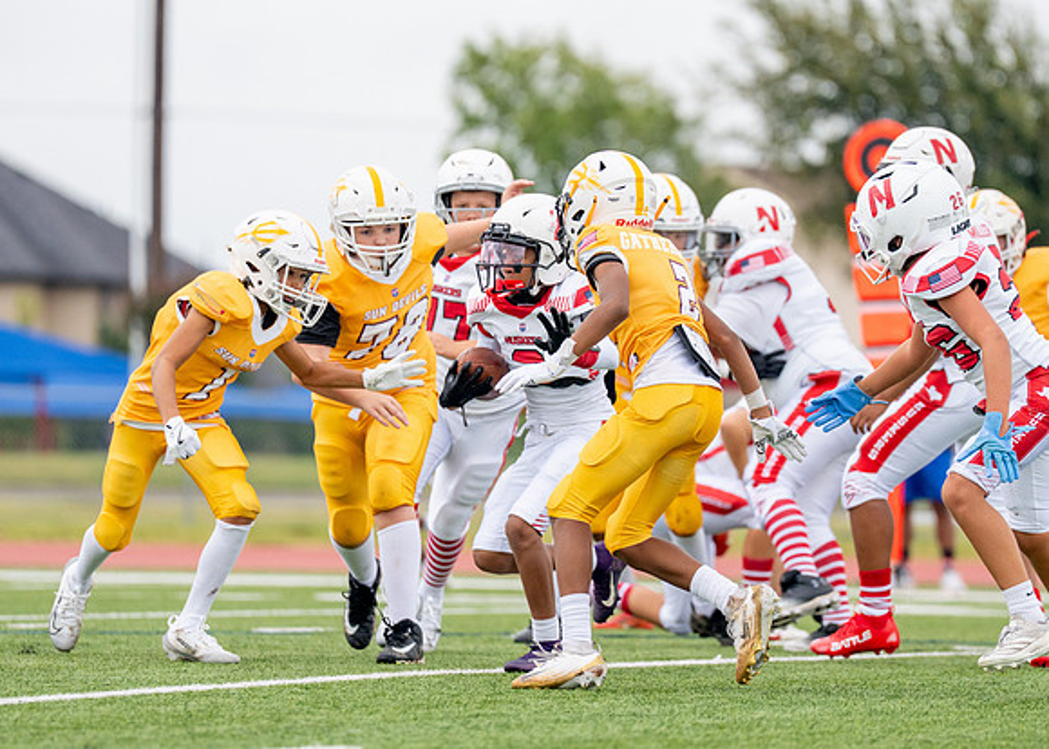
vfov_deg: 4.2
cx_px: 618
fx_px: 10140
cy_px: 343
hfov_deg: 5.9
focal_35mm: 340
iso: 400
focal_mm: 200
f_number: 2.8
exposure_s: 1/2000
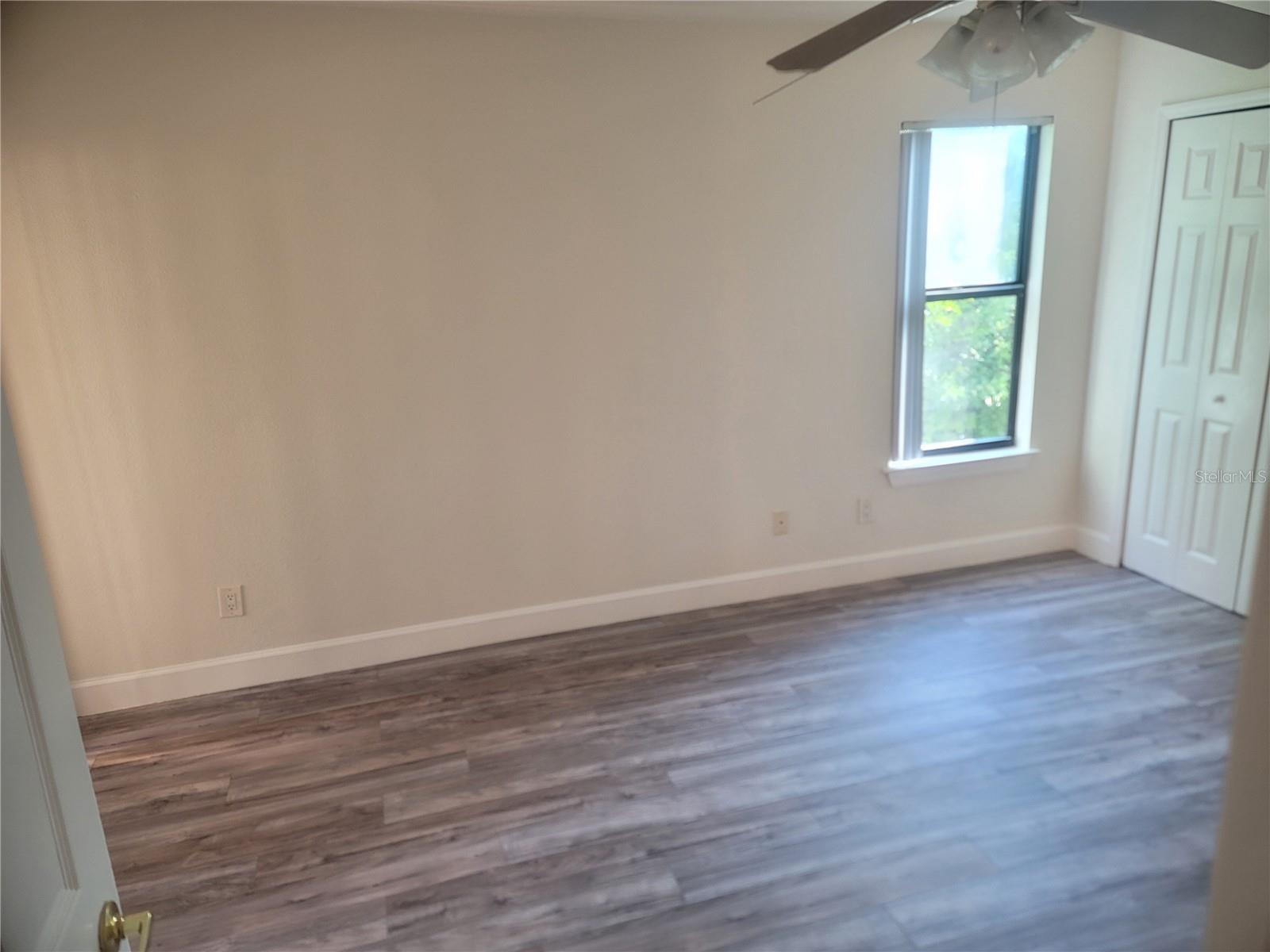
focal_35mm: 25
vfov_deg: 54.9
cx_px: 635
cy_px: 476
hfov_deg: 69.4
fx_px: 917
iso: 200
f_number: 1.8
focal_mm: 7
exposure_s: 1/60
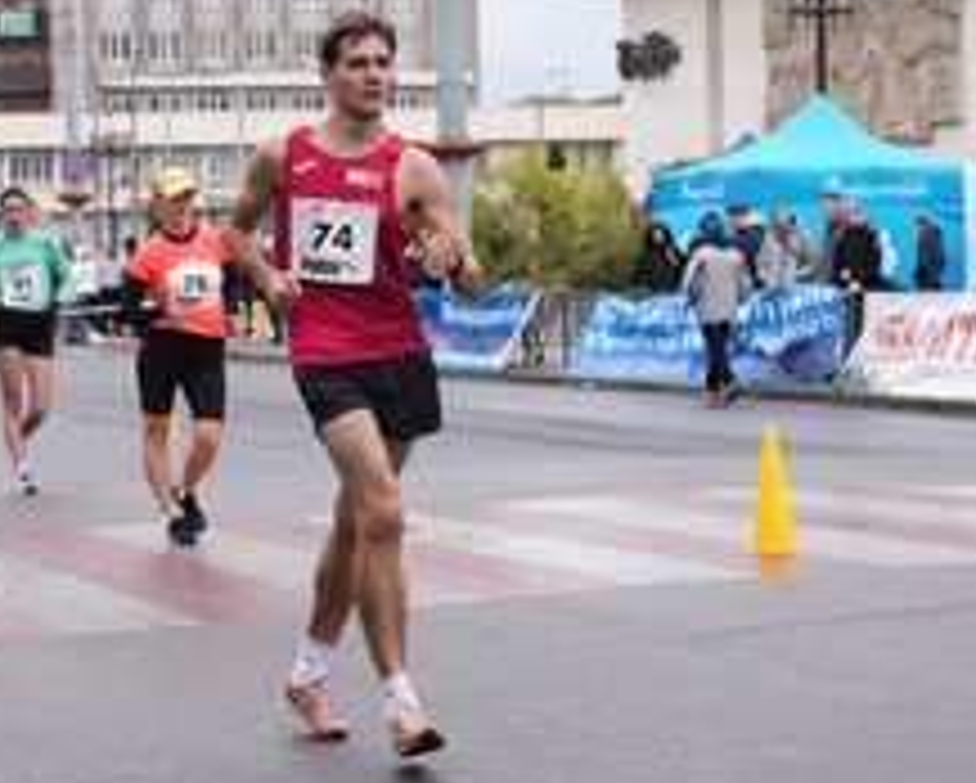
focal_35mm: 121
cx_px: 292
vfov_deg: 12.8
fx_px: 3498
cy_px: 362
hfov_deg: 15.8
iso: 800
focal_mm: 70
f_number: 6.3
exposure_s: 1/320
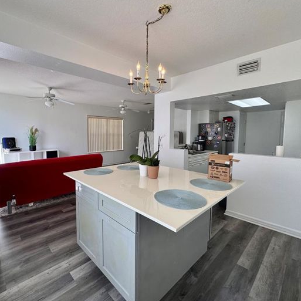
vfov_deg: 84.0
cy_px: 147
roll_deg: +0.0
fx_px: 167
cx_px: 131
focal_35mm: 17
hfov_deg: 83.5
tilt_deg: -5.5
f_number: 2.2
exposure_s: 1/176
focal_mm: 2.22
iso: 40
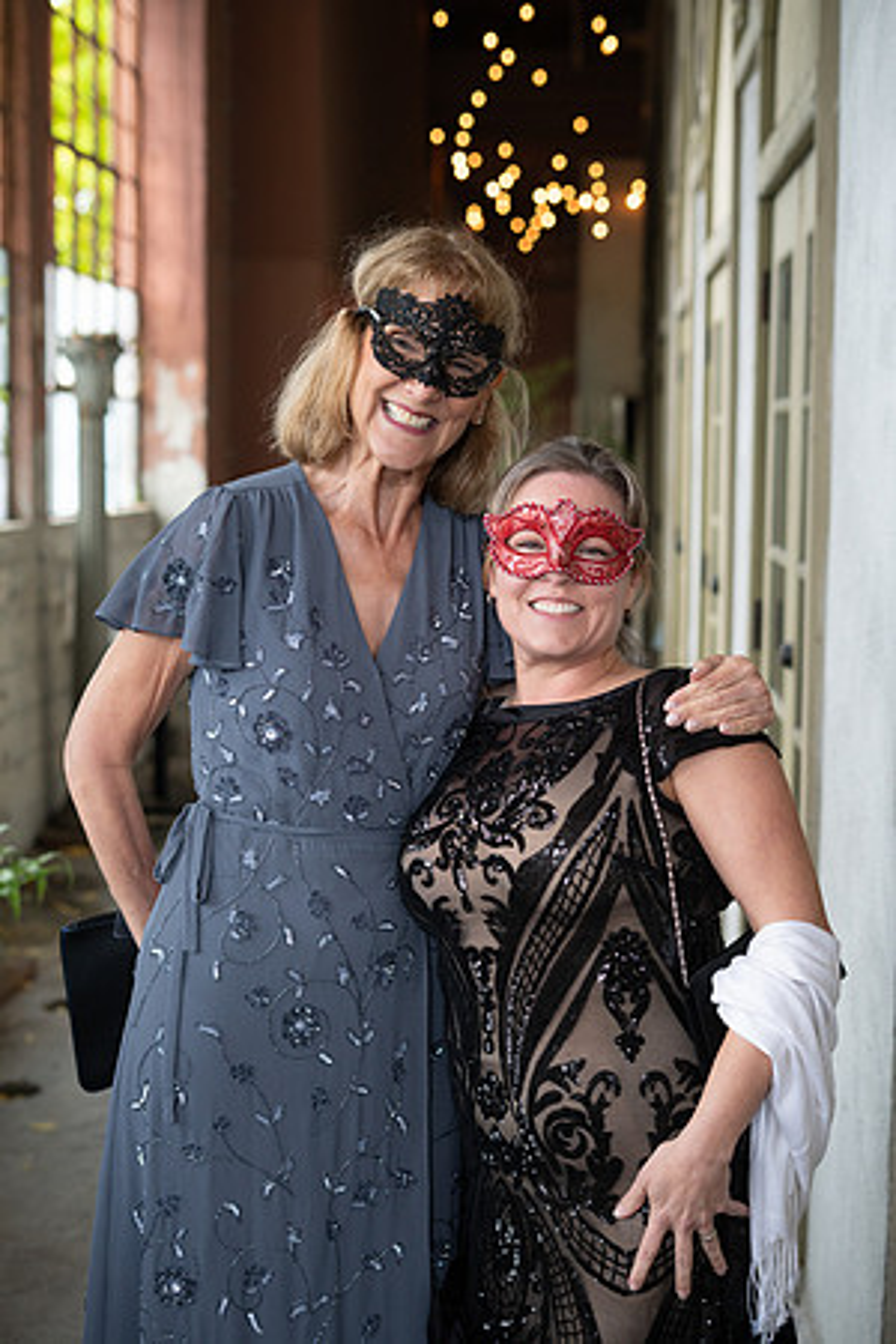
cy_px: 672
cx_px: 448
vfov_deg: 39.6
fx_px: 1867
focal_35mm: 50
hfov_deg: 27.0
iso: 400
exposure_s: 1/160
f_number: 3.2
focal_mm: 50
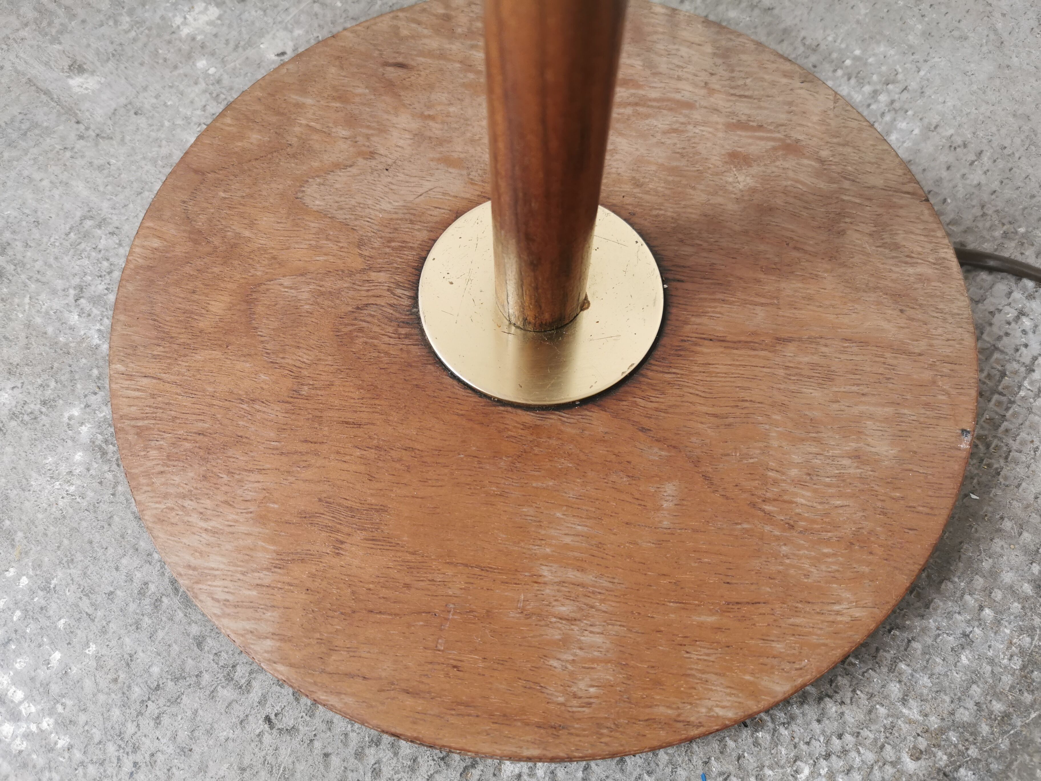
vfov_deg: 51.4
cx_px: 520
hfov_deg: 65.3
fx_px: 812
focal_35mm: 27
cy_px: 390
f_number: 1.6
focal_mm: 5.56
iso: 125
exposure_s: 1/50
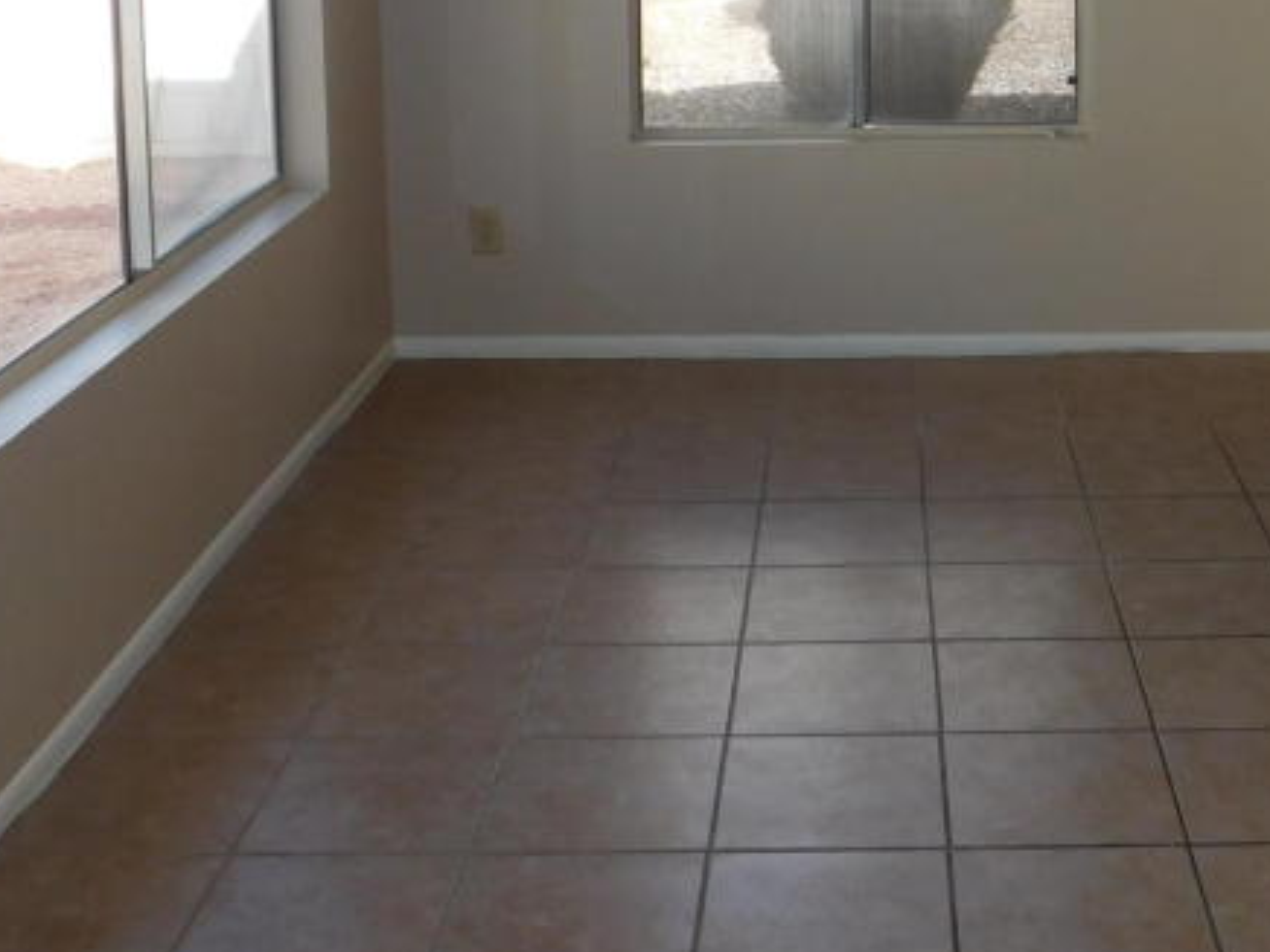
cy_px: -29
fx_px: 1981
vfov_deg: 25.5
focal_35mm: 54
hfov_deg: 35.0
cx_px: 891
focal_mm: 4
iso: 125
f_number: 3
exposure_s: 1/320
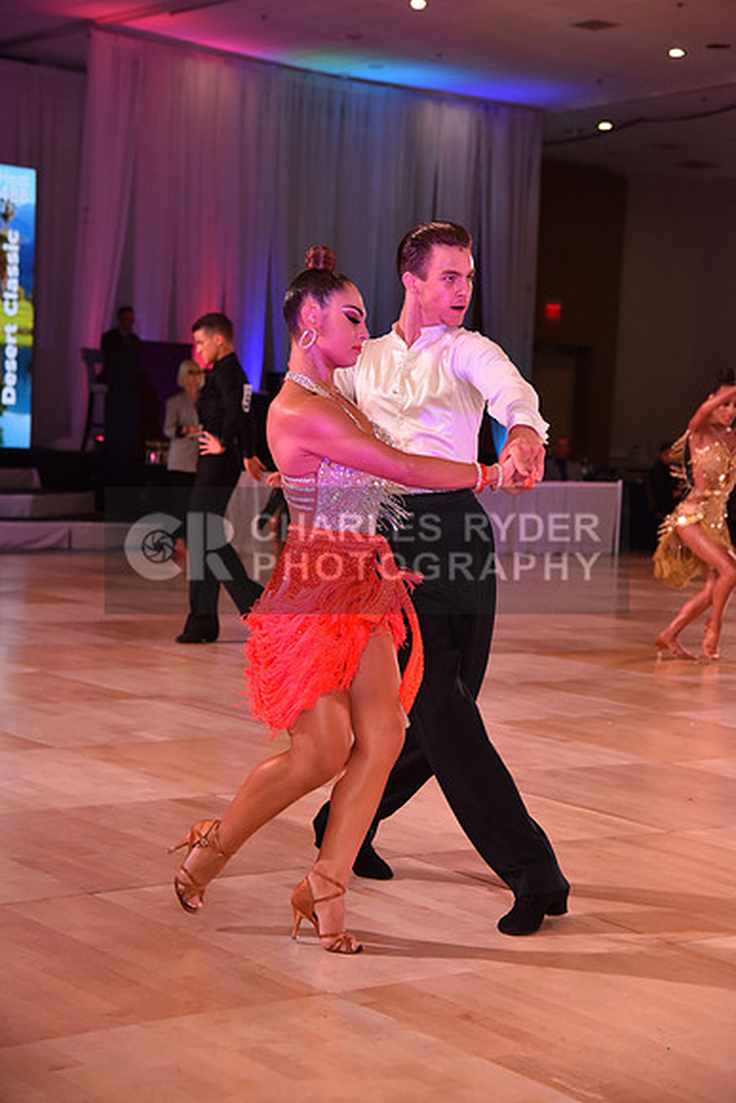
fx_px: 2145
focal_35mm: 70
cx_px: 368
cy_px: 552
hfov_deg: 19.5
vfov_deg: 28.8
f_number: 5
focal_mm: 70
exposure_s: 1/500
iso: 2000
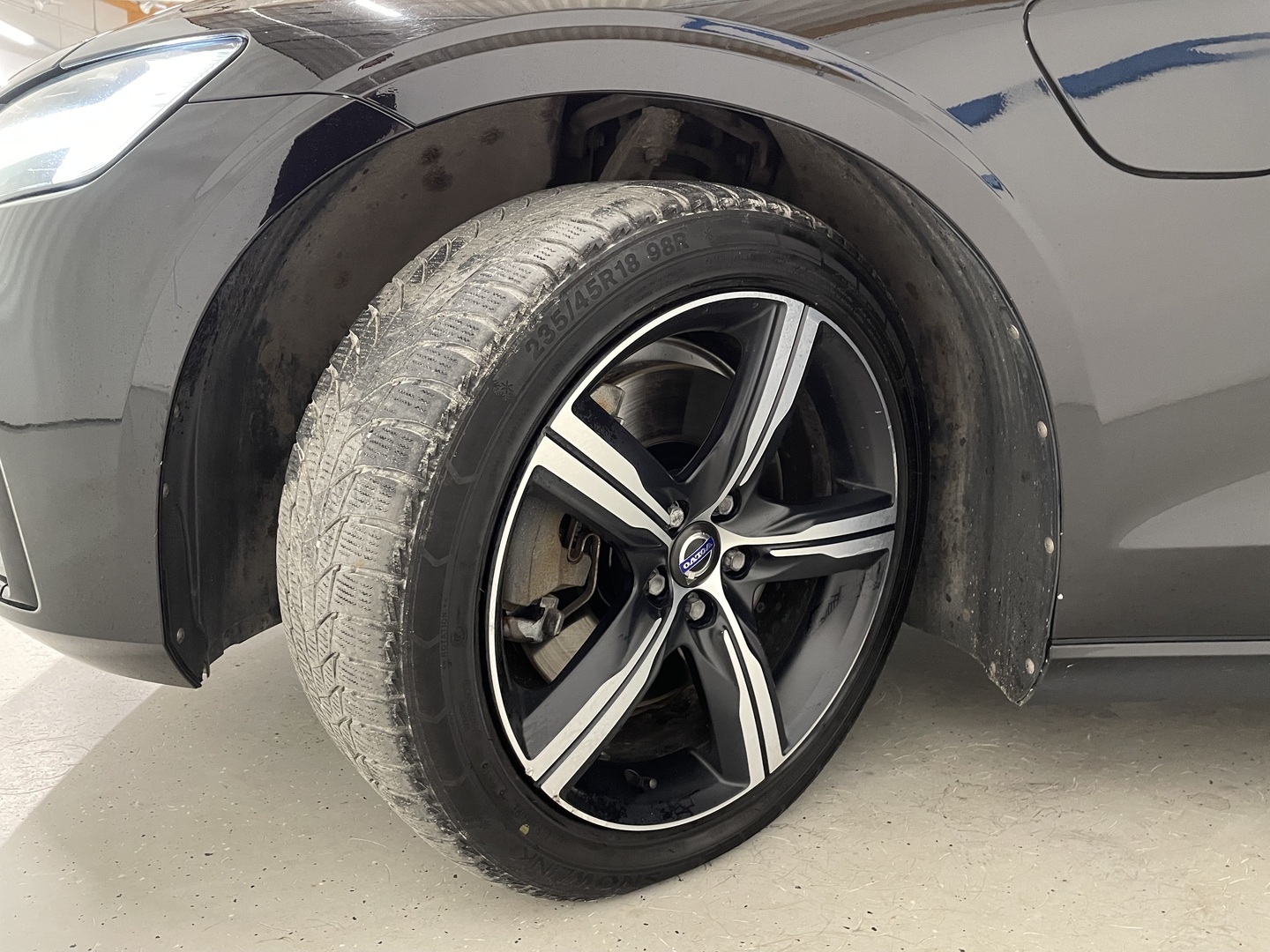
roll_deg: -1.7
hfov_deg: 67.3
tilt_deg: -9.3
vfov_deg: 53.1
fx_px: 954
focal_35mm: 26
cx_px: 635
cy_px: 476
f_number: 1.6
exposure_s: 1/33
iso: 500
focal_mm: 4.2
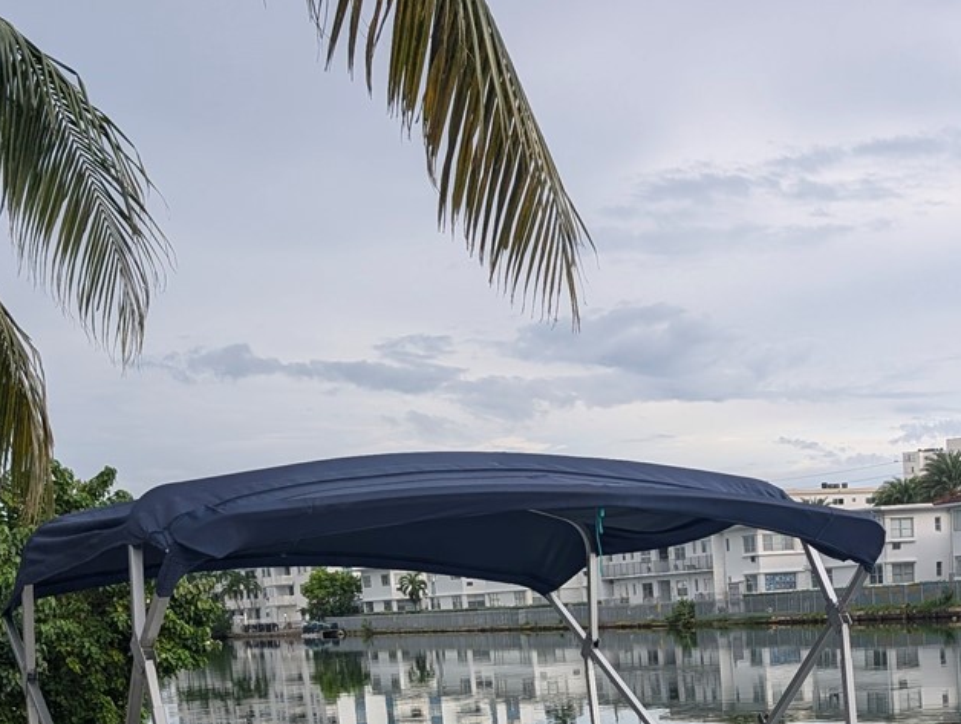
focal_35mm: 61
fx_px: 1696
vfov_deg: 22.3
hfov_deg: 30.4
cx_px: 848
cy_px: 858
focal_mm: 6.9
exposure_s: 1/356
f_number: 1.68
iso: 22
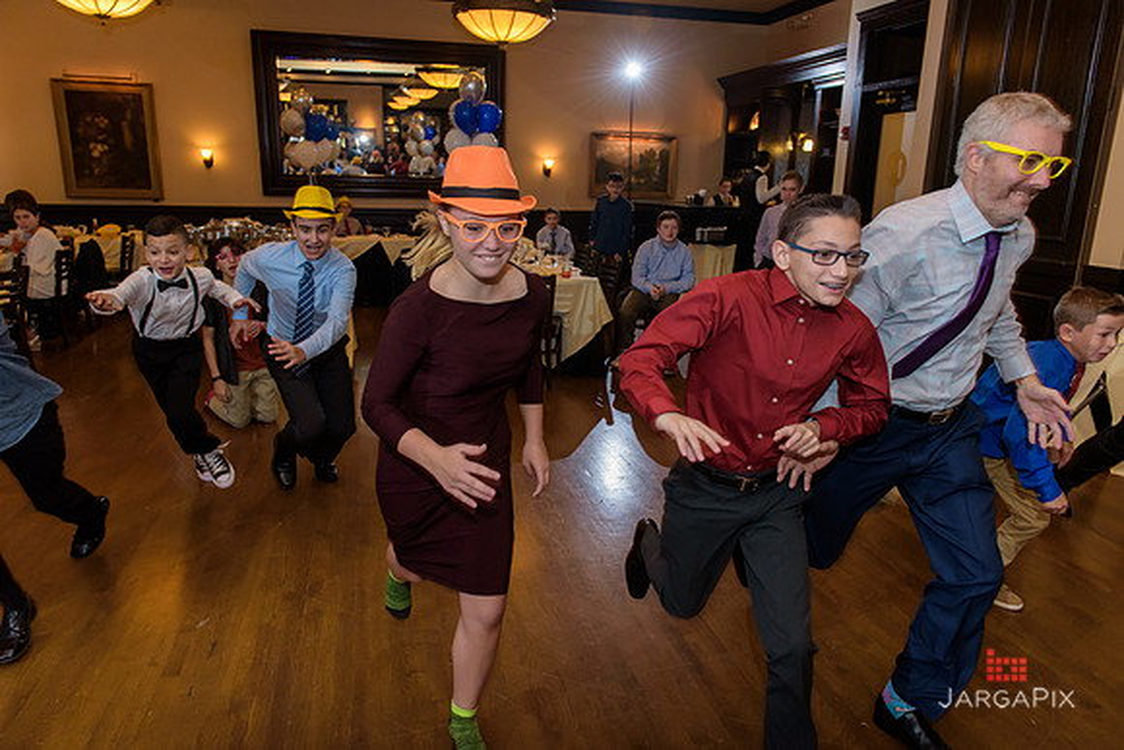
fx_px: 749
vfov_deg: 53.2
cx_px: 562
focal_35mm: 24
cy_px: 375
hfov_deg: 73.7
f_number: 3.2
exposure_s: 1/125
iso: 1600
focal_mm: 24
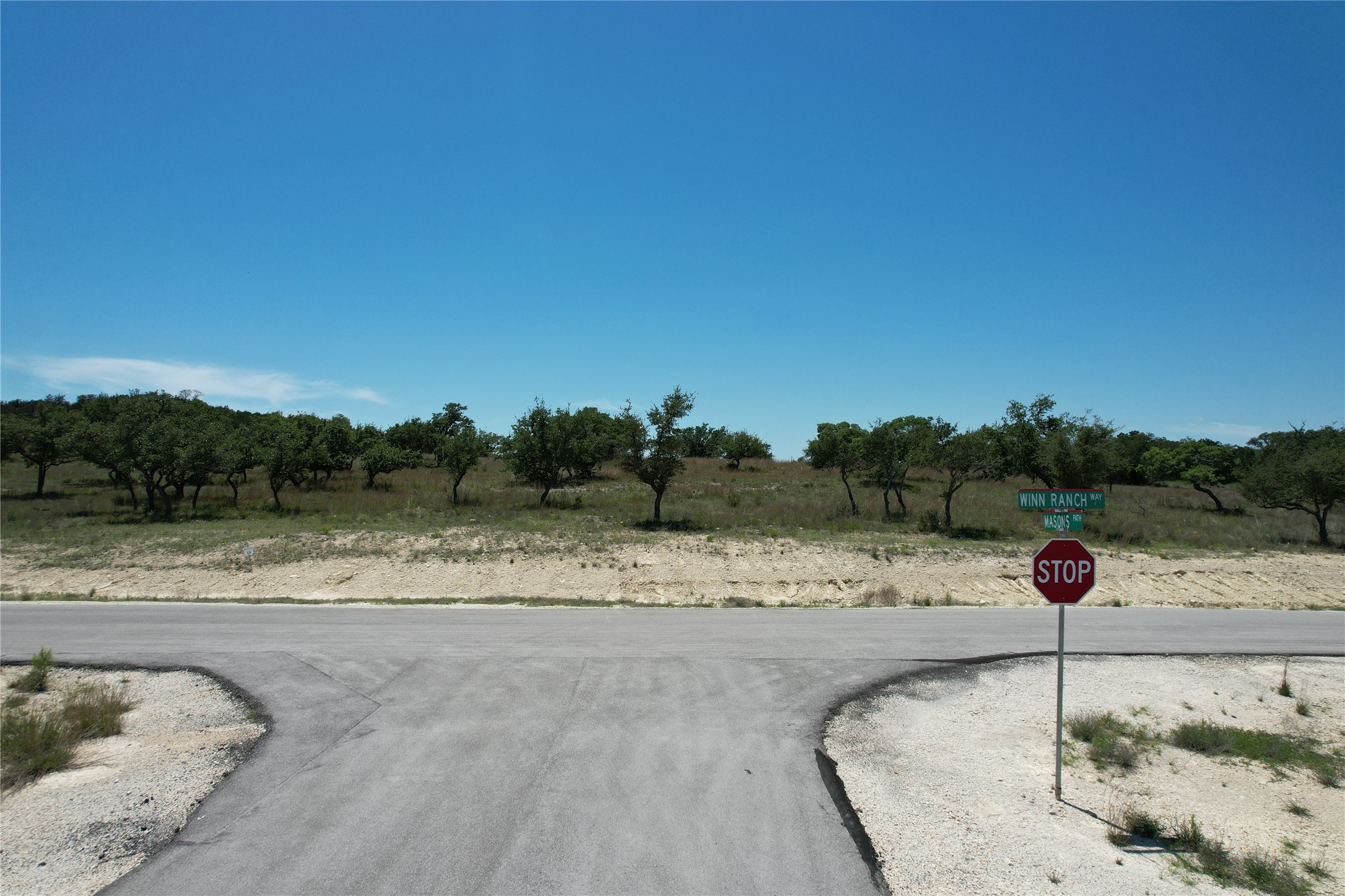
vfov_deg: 57.2
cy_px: 448
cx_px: 672
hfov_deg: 78.6
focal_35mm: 22
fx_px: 822
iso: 110
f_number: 2.8
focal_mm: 8.38
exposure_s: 1/3000
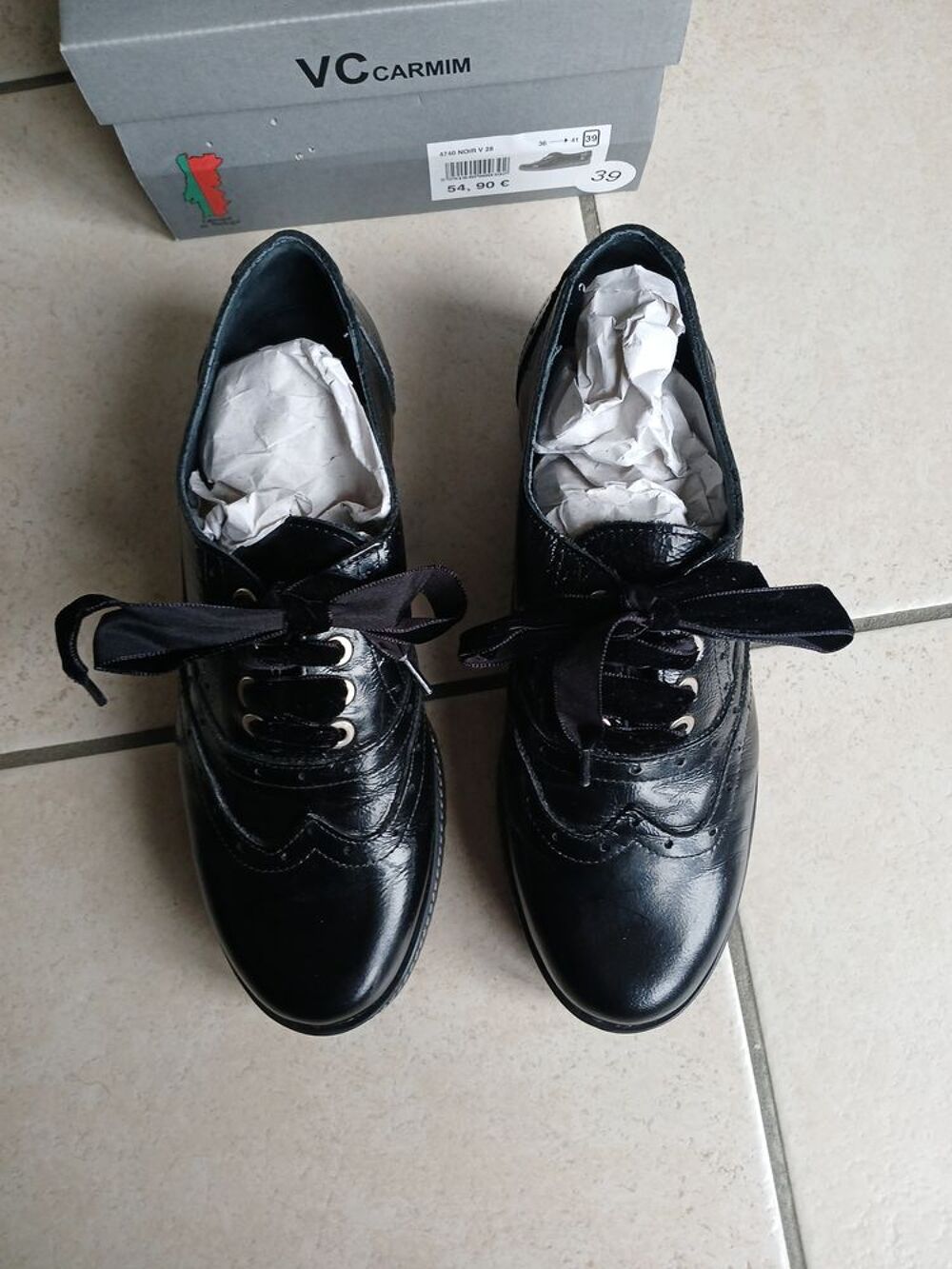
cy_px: 634
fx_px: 953
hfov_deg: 53.1
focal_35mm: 26
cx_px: 476
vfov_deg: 67.3
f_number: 1.8
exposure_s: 1/50
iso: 125
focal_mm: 3.98
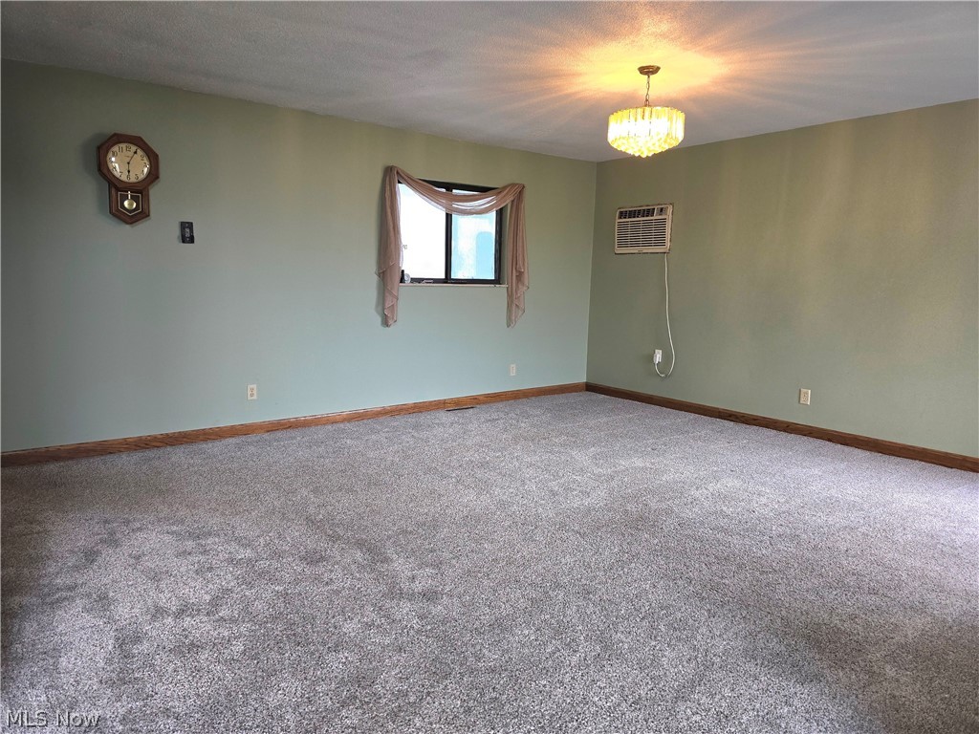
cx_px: 490
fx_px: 650
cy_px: 367
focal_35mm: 23
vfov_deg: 58.9
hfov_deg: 73.9
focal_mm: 6.3
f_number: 1.7
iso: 64
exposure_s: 1/60.2
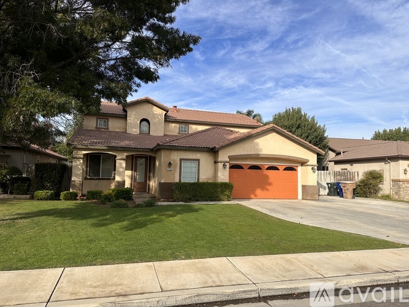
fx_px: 284
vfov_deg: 56.8
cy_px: 154
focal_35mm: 24
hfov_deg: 71.6
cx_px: 204
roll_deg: -1.4
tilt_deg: +4.6
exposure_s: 1/3247
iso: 80
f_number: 1.78
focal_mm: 6.86
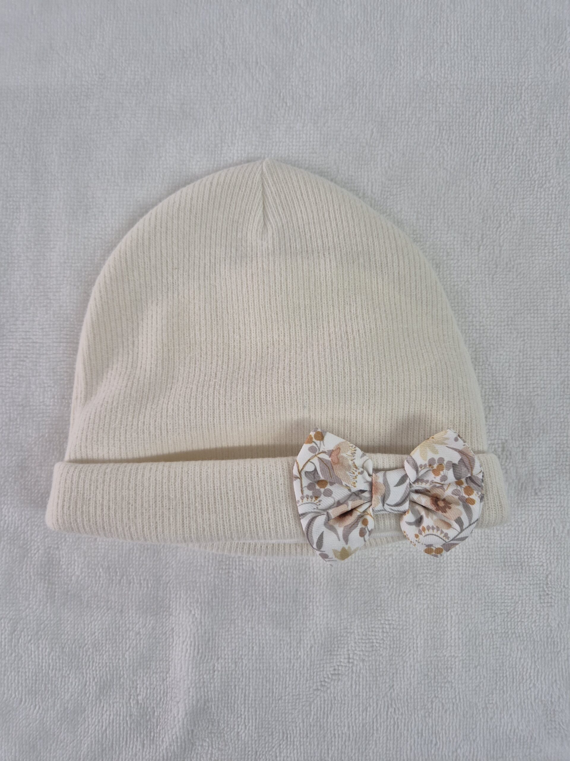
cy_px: 380
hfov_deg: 58.9
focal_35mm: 23
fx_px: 505
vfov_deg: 73.9
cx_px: 285
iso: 100
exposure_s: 1/100
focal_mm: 5.4
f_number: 1.8
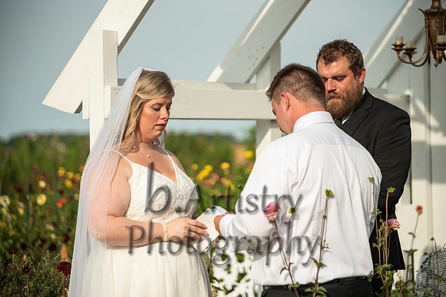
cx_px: 223
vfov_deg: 11.0
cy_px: 148
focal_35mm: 125
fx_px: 1549
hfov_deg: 16.4
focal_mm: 125
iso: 125
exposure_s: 1/2000
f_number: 2.8
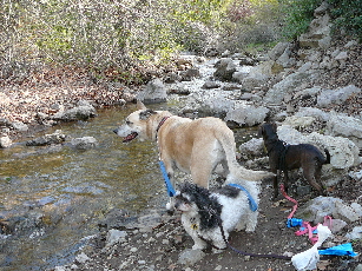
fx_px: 429
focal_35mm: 41
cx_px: 191
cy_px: 141
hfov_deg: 45.8
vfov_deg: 35.1
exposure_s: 1/100
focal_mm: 5.2
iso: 80
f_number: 2.8
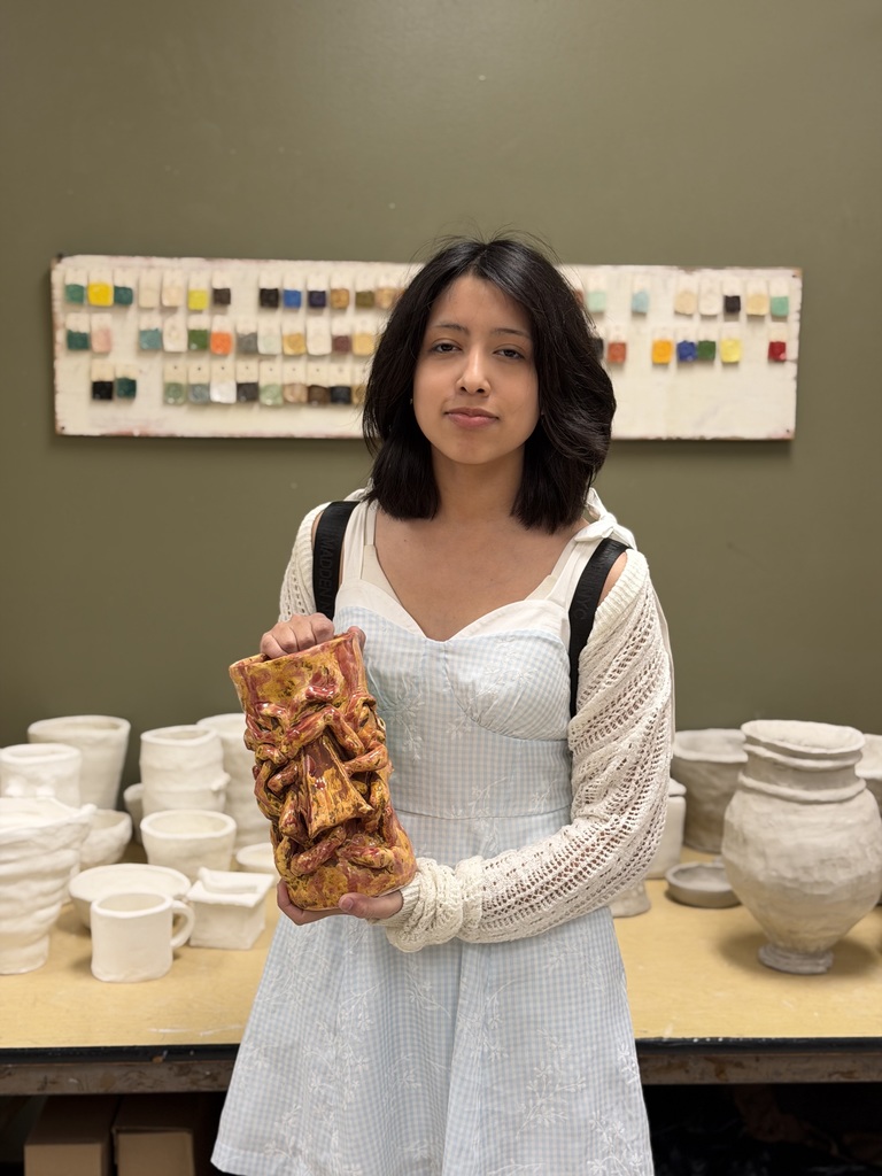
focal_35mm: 48
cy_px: 588
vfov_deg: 39.7
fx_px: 1631
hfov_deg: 30.3
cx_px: 441
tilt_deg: -8.7
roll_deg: -1.2
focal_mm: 6.76
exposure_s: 1/60
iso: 100
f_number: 1.78
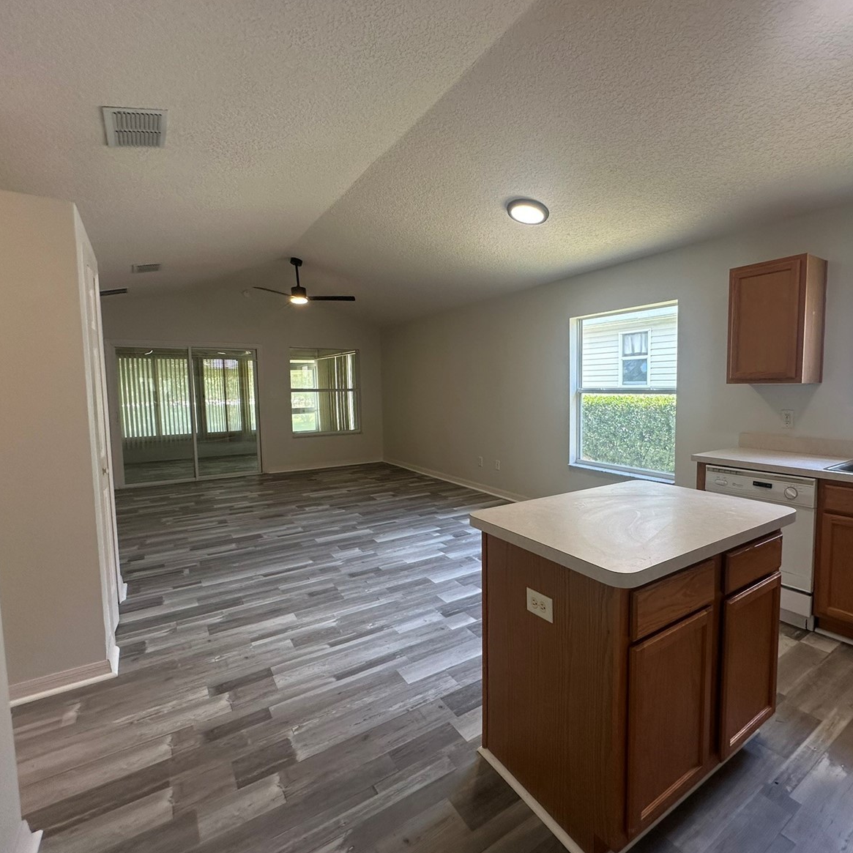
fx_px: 474
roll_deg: +0.7
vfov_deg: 84.0
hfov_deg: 83.4
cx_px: 490
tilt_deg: -4.7
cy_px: 425
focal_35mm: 17
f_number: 2.2
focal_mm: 2.22
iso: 125
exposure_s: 1/120
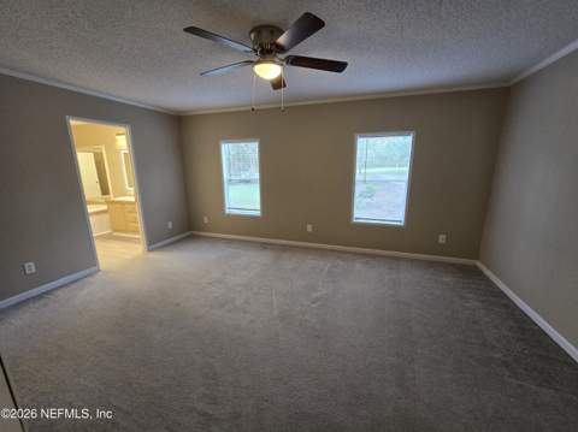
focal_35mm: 13
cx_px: 289
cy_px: 216
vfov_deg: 89.8
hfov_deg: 106.2
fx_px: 217
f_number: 2.2
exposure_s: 1/60
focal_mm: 2.2
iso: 250
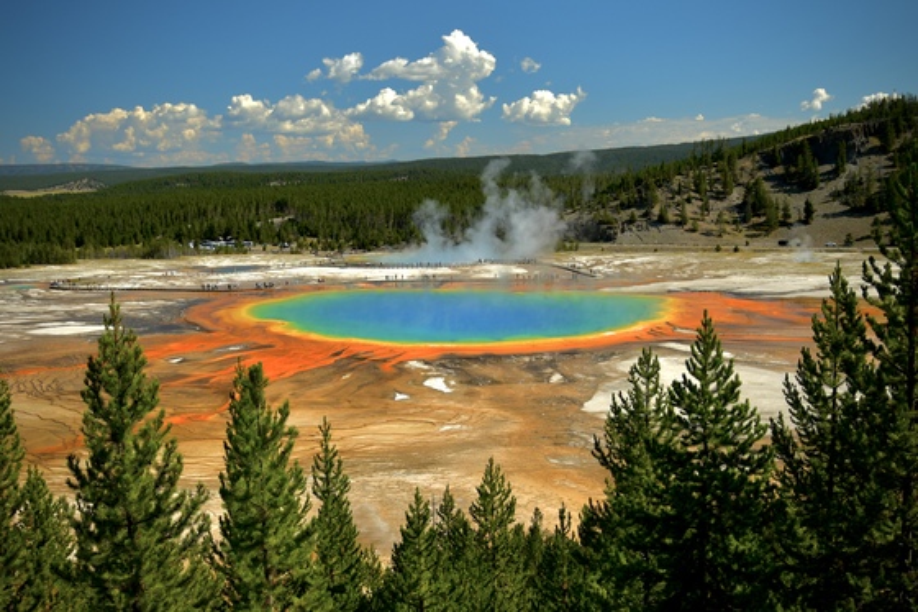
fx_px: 841
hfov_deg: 57.2
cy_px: 306
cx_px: 459
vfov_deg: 39.9
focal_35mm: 33
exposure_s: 1/320
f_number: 7.1
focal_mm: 22
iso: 100
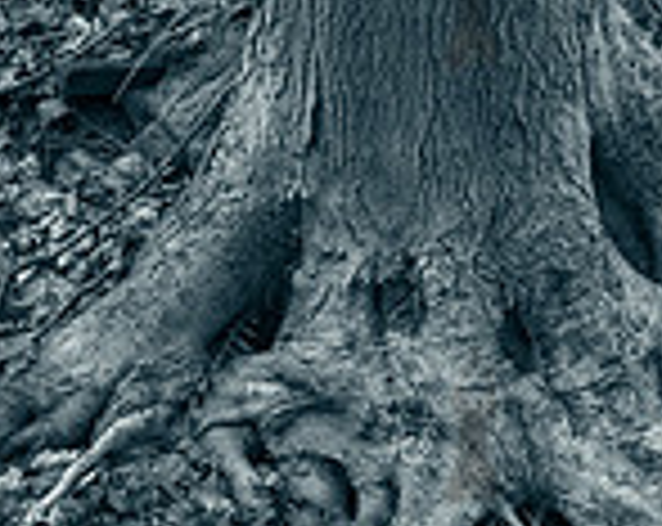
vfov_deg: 8.1
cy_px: 423
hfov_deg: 10.2
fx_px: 3696
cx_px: 468
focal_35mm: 189
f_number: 7.1
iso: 250
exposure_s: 1/160
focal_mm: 51
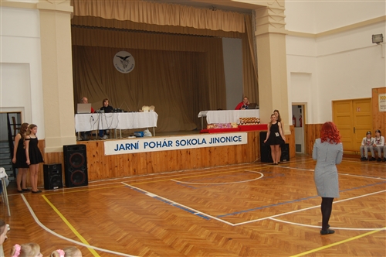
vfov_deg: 38.3
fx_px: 369
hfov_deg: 55.2
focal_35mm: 34
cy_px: 128
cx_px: 193
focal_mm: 23
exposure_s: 1/60
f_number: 3.8
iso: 400
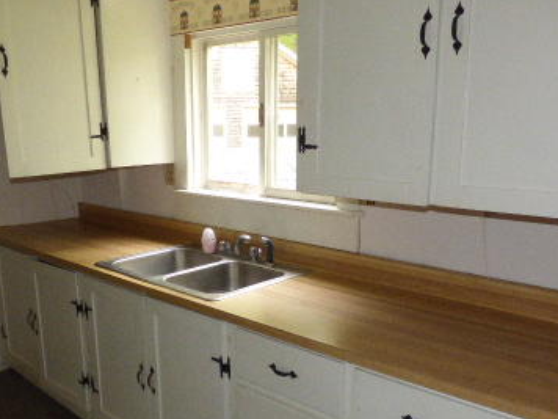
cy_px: 273
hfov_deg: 51.4
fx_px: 580
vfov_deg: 39.3
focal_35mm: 36
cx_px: 274
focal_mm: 3.58
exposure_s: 1/60
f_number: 2.8
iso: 500
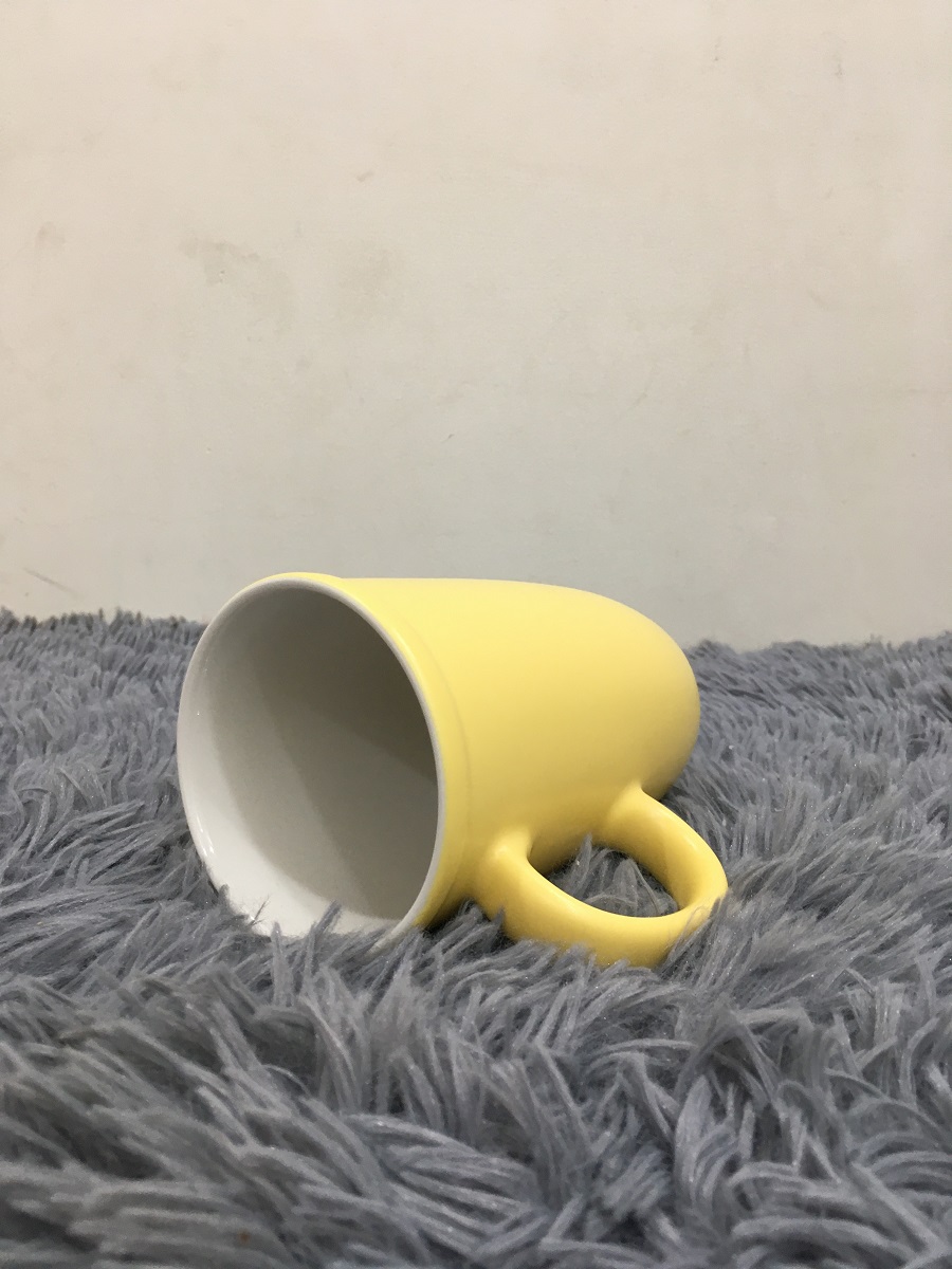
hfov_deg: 48.2
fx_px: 1063
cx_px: 476
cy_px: 634
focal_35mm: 29
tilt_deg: -12.3
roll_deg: -0.1
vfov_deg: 61.7
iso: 80
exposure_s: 1/33
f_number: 2.2
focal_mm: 4.15
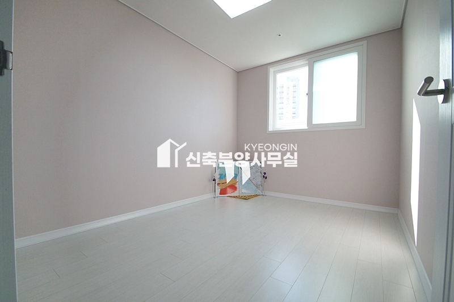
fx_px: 189
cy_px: 151
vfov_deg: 77.2
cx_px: 227
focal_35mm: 15
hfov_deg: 100.4
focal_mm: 10
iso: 1600
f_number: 5
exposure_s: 1/640
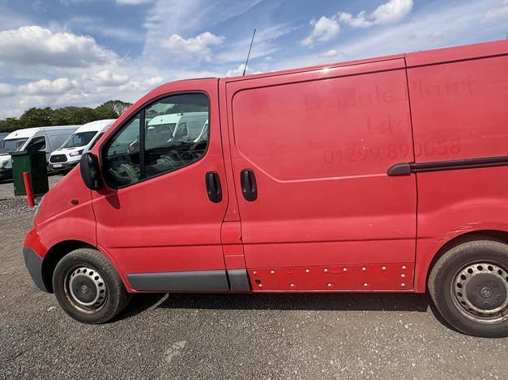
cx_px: 312
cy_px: 149
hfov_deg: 80.5
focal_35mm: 20
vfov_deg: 65.2
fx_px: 293
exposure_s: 1/1709
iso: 40
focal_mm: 2.22
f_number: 2.2
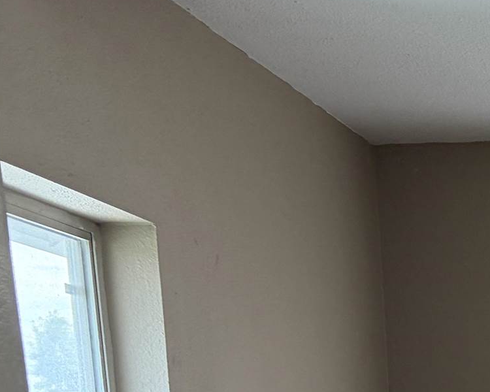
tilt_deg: -4.3
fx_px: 1508
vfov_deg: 13.8
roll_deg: +3.4
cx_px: 881
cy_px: 618
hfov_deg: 15.8
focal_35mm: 104
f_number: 1.6
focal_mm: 5.96
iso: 100
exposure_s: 1/121
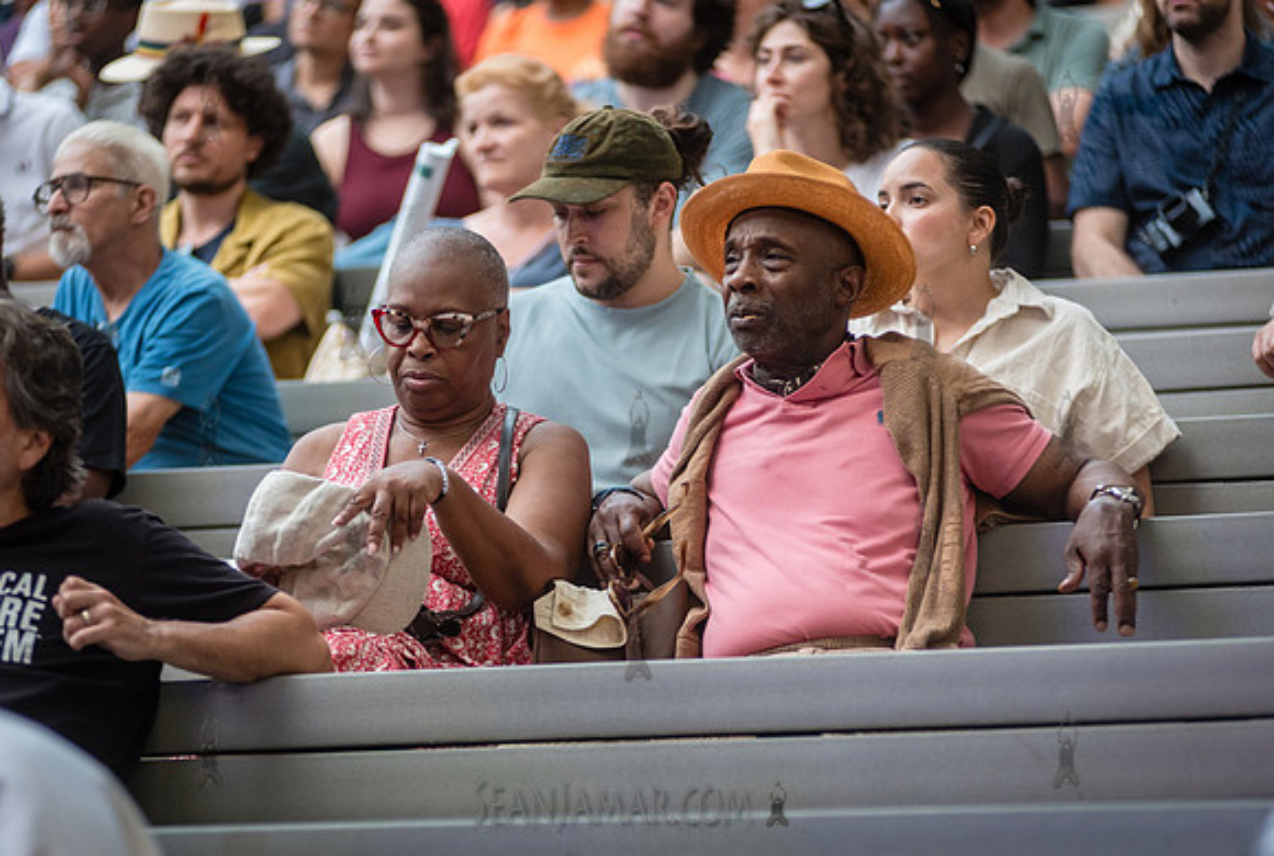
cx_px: 575
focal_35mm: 171
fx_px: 6053
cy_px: 466
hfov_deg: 12.0
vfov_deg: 8.1
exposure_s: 1/200
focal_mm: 155
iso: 1600
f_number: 2.8
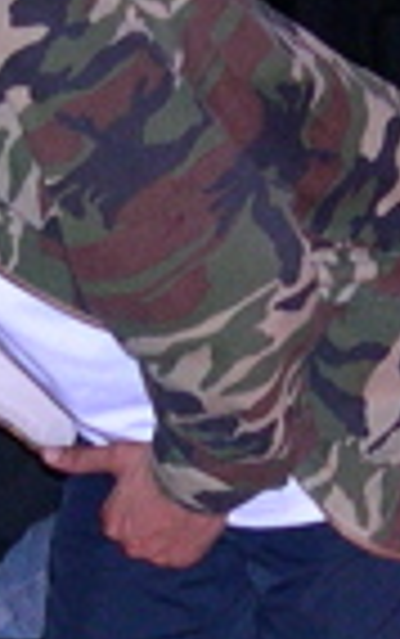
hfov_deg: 5.8
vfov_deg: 9.2
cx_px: 306
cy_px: 338
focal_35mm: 227
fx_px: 3951
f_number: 2.8
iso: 280
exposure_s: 1/60
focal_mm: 8
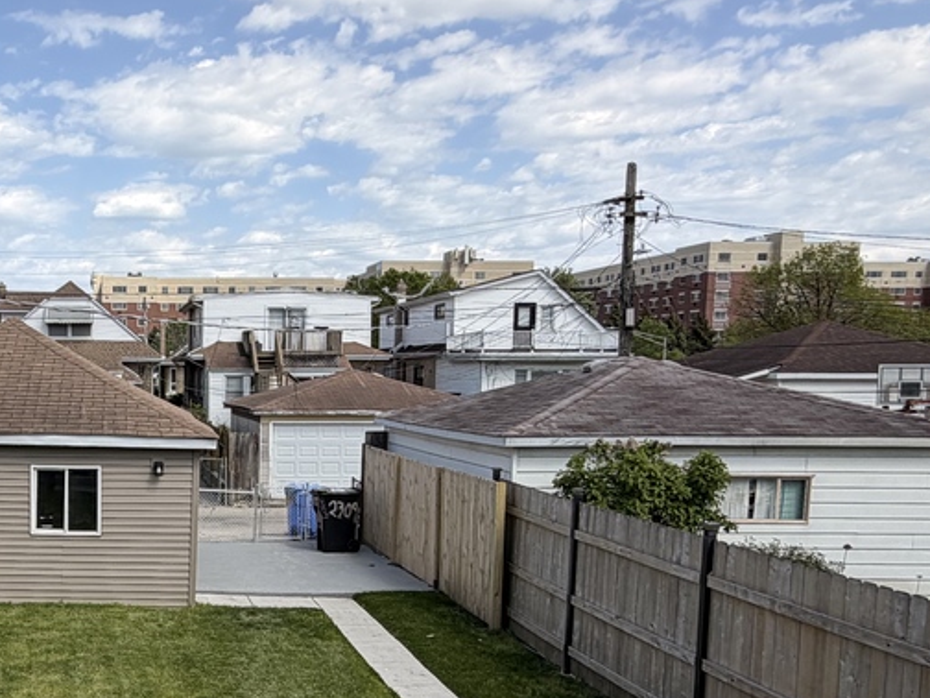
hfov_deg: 43.6
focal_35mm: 40
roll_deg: +0.4
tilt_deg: -7.3
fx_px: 1075
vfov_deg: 35.3
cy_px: 504
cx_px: 131
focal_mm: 2.22
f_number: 2.2
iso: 20
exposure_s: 1/820
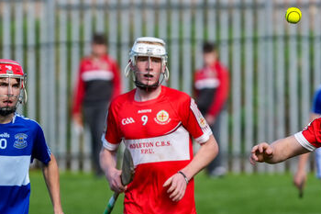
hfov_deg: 2.3
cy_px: 170
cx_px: 206
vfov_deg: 1.5
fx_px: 8092
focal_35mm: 908
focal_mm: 397
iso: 400
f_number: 6.3
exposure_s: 1/1000
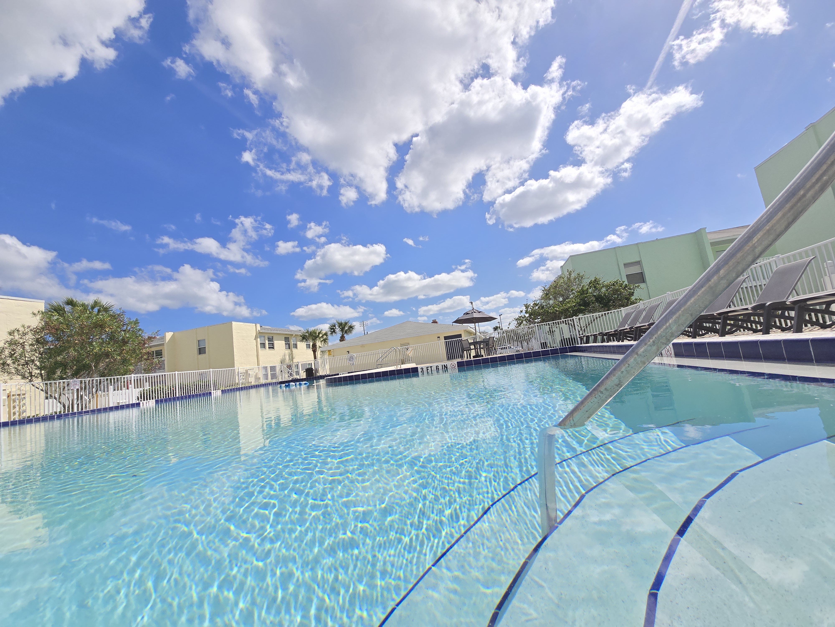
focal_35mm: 13
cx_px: 418
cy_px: 314
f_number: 2.2
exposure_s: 1/4604
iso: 50
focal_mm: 2.2
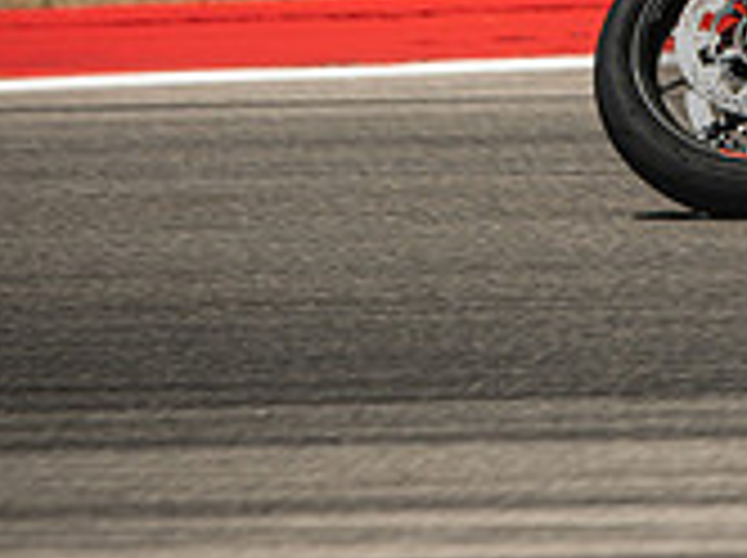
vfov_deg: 1.5
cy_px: -295
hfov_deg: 2.0
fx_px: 21764
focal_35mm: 1010
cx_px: 1048
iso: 160
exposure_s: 1/2000
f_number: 2.8
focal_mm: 200
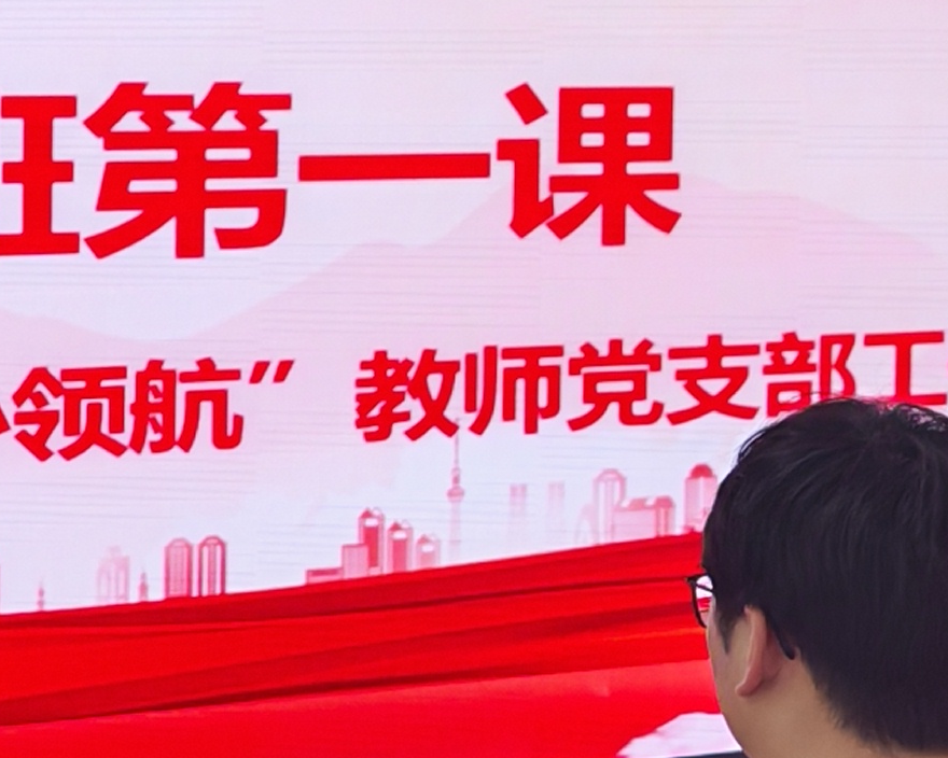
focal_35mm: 150
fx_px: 4209
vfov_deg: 10.3
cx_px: 163
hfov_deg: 12.8
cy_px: 250
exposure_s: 1/240
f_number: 1.9
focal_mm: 6.67
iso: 125
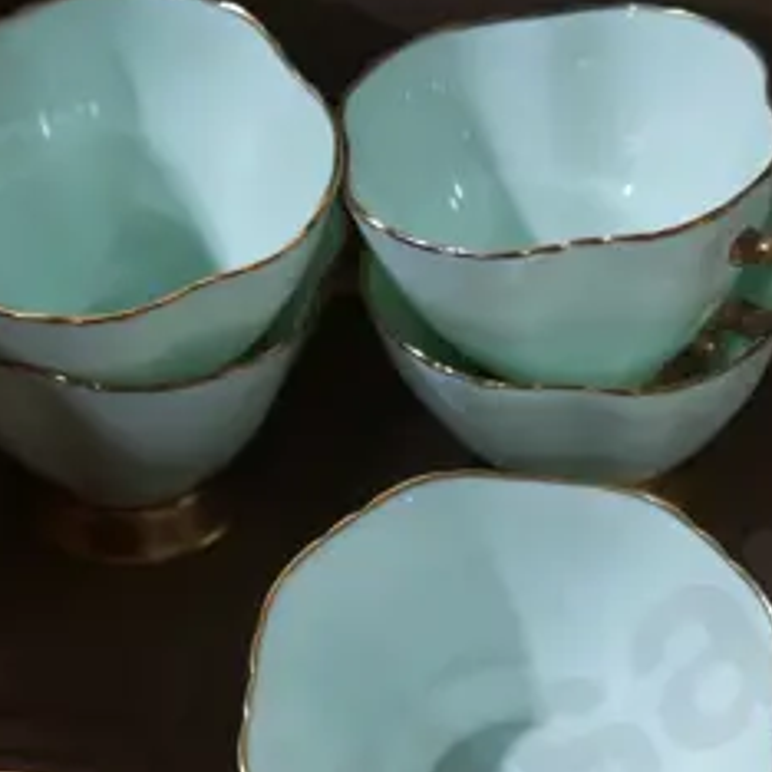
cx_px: 861
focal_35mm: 124
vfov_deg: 14.0
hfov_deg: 13.8
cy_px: 543
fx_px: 3129
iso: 250
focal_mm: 16
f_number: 3.6
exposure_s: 1/60
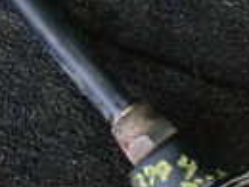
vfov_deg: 10.4
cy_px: -109
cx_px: -180
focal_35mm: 138
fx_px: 994
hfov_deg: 13.1
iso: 800
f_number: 2.3
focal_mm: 5.4
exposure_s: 1/15
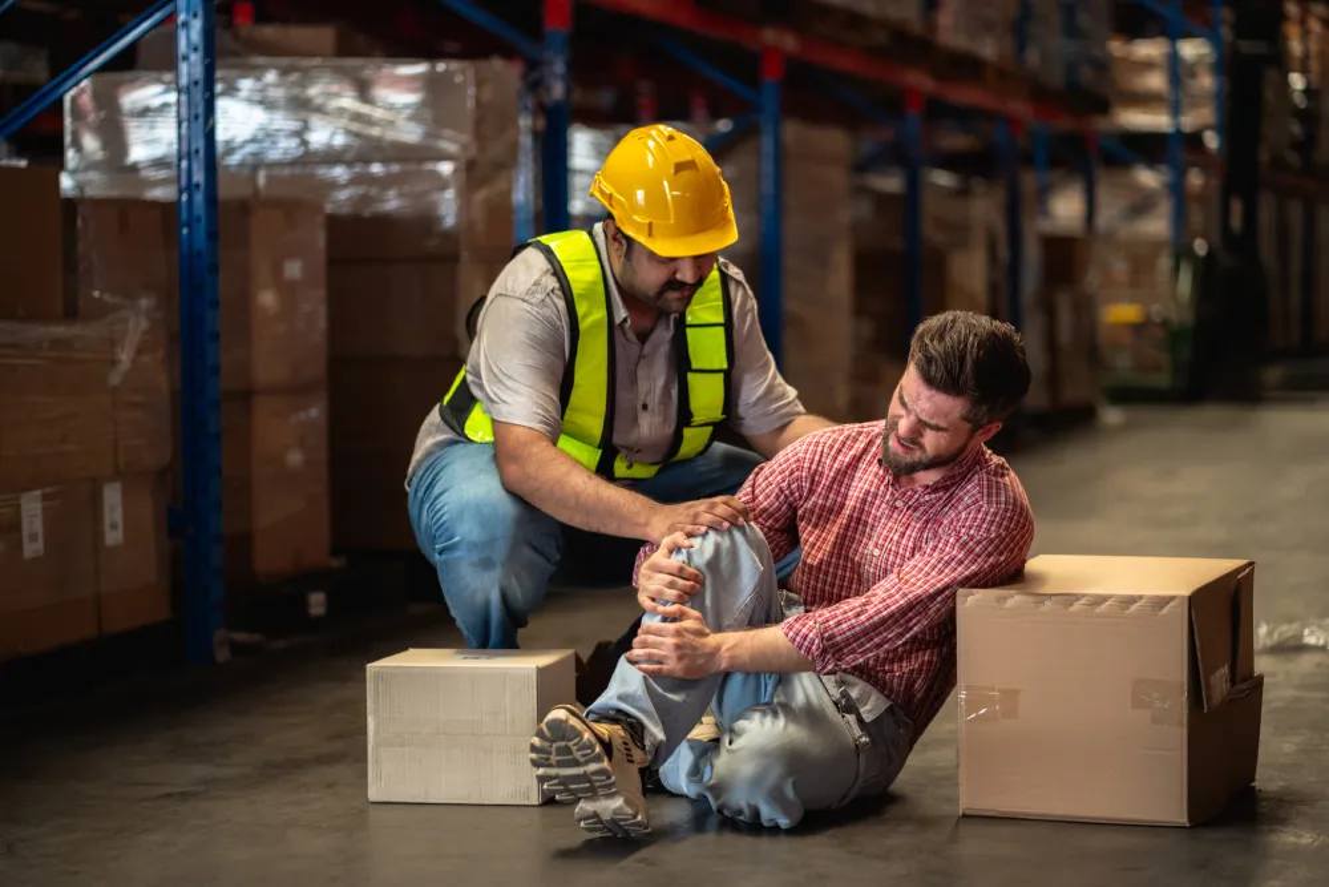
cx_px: 664
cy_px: 444
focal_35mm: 85
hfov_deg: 23.9
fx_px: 3138
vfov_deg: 16.1
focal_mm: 85
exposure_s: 1/200
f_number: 2
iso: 250
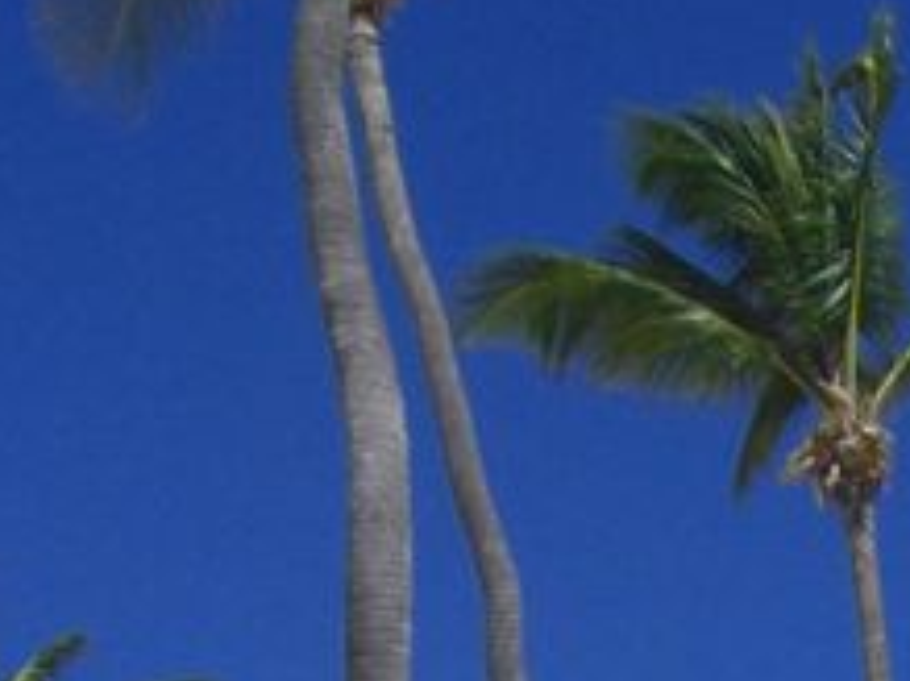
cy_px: 1549
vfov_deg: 7.8
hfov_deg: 10.5
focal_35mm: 178
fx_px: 4677
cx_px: 1583
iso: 64
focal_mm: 6.2
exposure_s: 1/320
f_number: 8
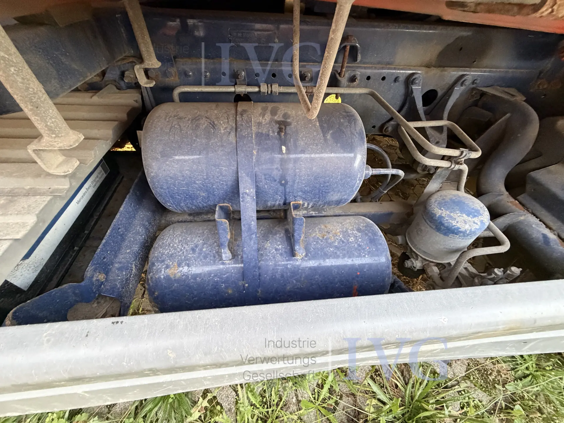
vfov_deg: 85.7
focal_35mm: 14
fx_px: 228
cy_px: 212
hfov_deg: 102.1
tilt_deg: -45.4
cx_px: 282
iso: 500
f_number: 2.2
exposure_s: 1/60
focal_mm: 2.22
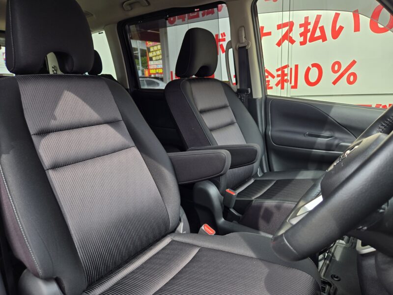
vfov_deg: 58.9
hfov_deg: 73.9
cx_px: 196
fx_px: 261
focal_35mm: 23
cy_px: 148
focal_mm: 5.4
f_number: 1.8
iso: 25
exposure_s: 1/214
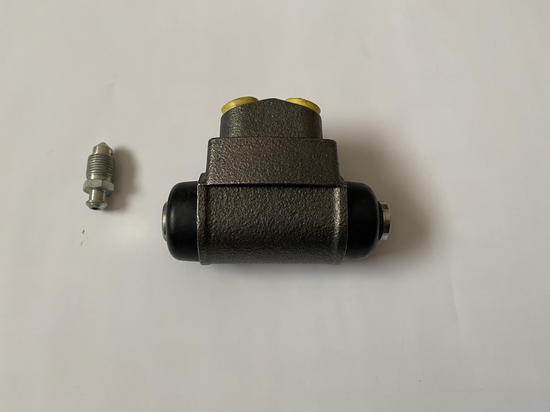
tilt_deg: -71.9
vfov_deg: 53.1
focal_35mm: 26
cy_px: 206
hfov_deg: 67.3
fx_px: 413
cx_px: 275
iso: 200
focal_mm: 4.25
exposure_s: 1/60
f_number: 1.8
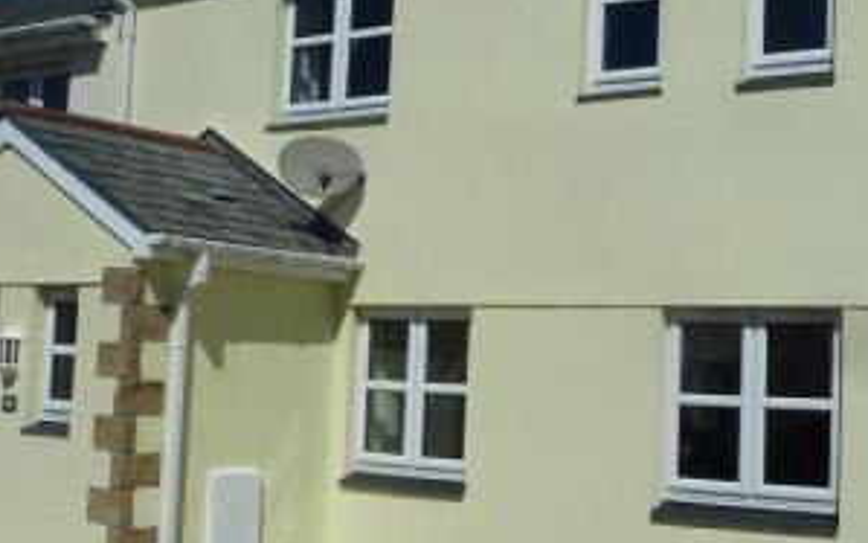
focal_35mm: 60
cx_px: 565
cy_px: 277
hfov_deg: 33.8
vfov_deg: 21.6
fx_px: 1420
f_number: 6.3
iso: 80
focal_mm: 4.7
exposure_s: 1/1000
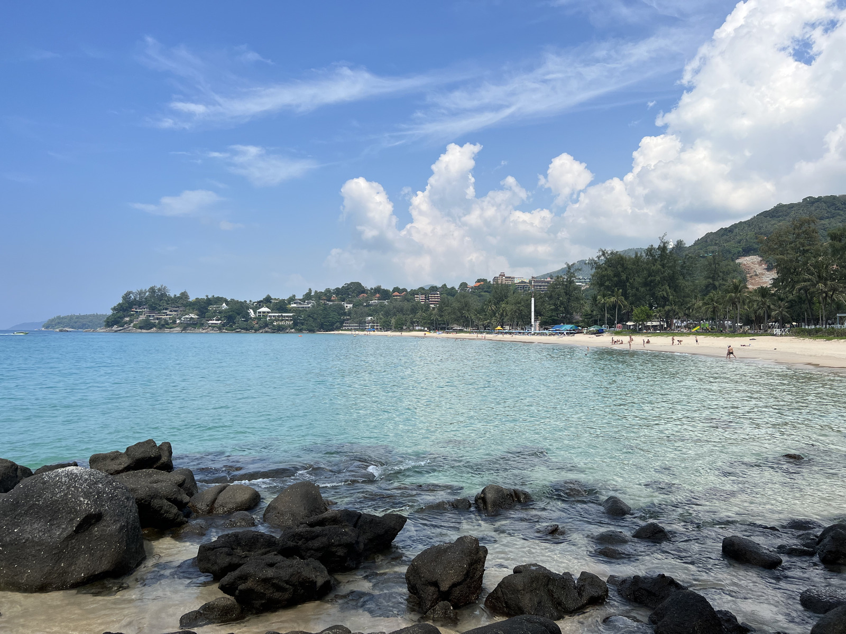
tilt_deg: +0.9
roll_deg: -0.1
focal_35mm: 26
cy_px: 317
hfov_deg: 67.3
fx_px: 635
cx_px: 423
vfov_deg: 53.1
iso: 50
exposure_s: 1/5882
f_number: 1.5
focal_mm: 5.7
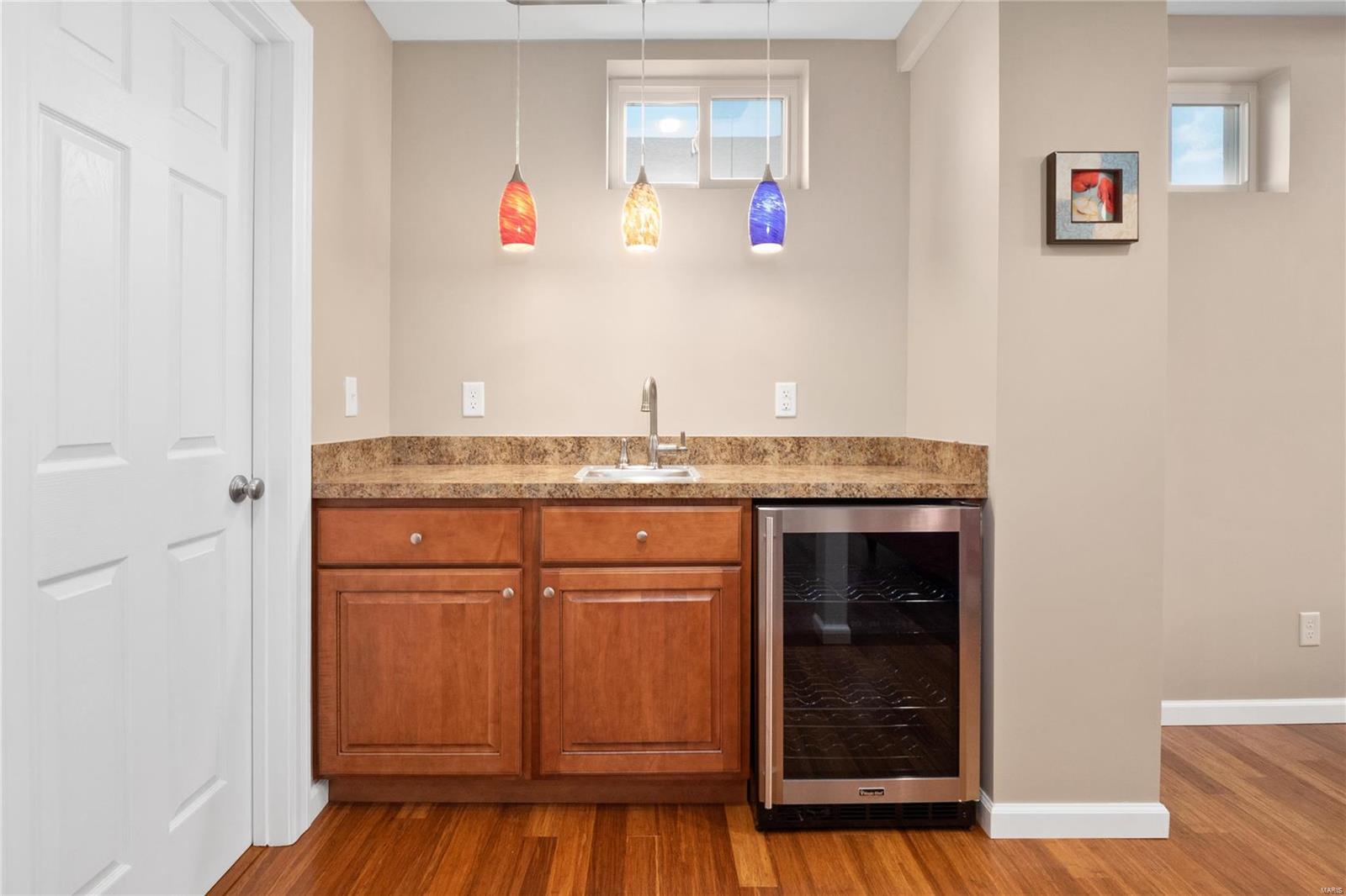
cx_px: 673
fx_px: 598
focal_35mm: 16
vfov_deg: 73.7
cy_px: 448
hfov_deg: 96.7
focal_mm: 8
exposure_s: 1/3
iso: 400
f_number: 10
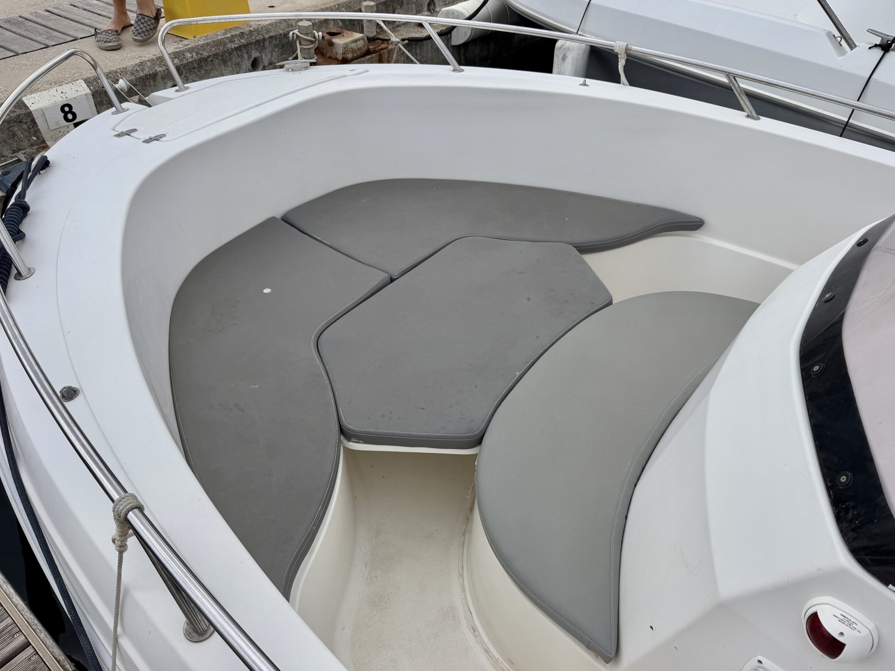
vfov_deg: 54.9
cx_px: 452
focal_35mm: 25
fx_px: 646
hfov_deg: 69.4
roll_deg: +0.0
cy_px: 327
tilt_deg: -39.5
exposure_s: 1/5714
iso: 80
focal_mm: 6.76
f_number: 1.78
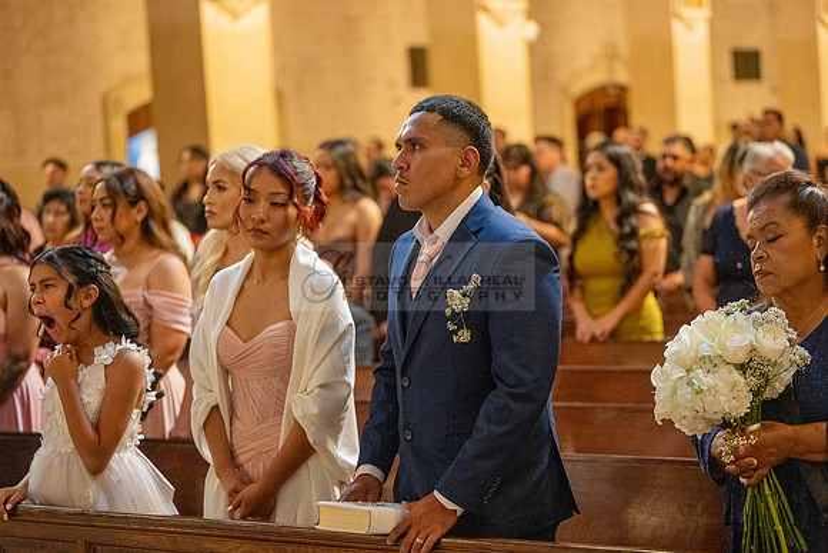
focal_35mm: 86
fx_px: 1978
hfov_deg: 23.6
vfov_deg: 15.9
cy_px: 276
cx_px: 414
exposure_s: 1/200
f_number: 2.8
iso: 2000
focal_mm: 86
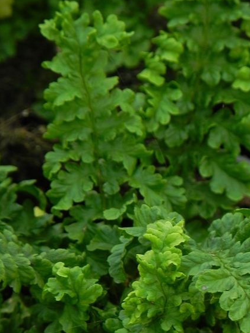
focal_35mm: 686
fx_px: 6603
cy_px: 235
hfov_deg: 2.2
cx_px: 111
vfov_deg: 2.9
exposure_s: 1/25
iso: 160
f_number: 5
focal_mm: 85.6
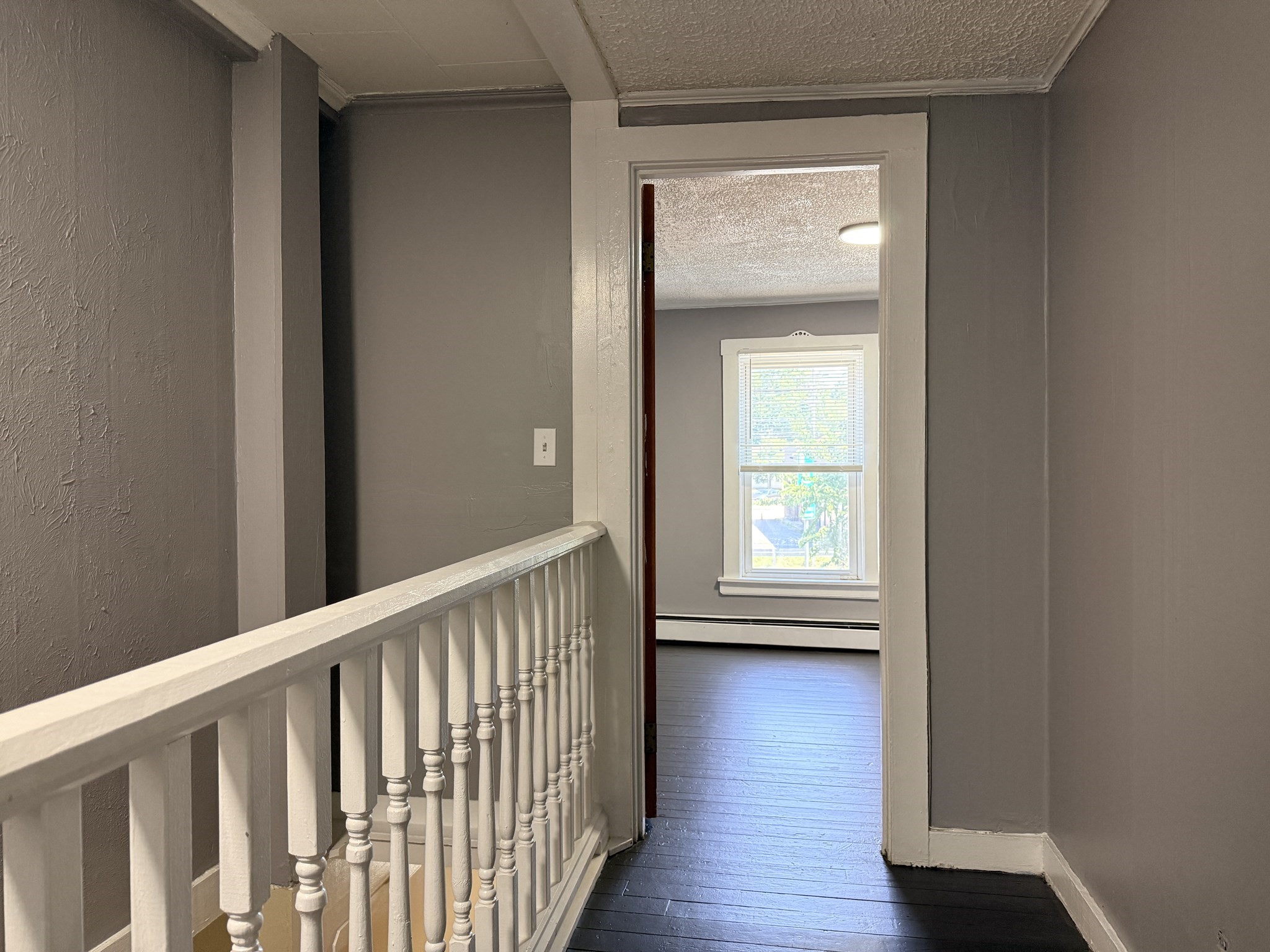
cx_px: 635
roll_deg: -0.1
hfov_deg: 71.6
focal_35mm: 24
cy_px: 476
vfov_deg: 56.8
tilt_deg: +0.1
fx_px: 881
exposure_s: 1/120
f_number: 1.78
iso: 320
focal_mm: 6.76
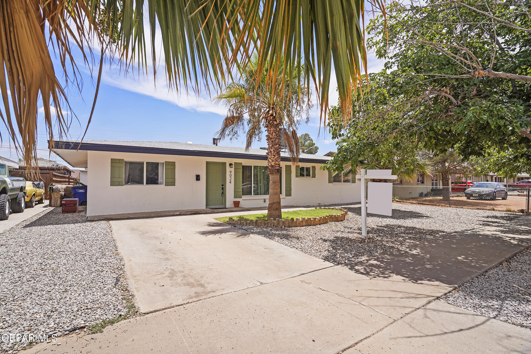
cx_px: 266
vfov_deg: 70.4
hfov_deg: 93.3
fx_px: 251
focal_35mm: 17
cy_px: 177
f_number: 8
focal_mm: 17
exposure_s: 1/125
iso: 100
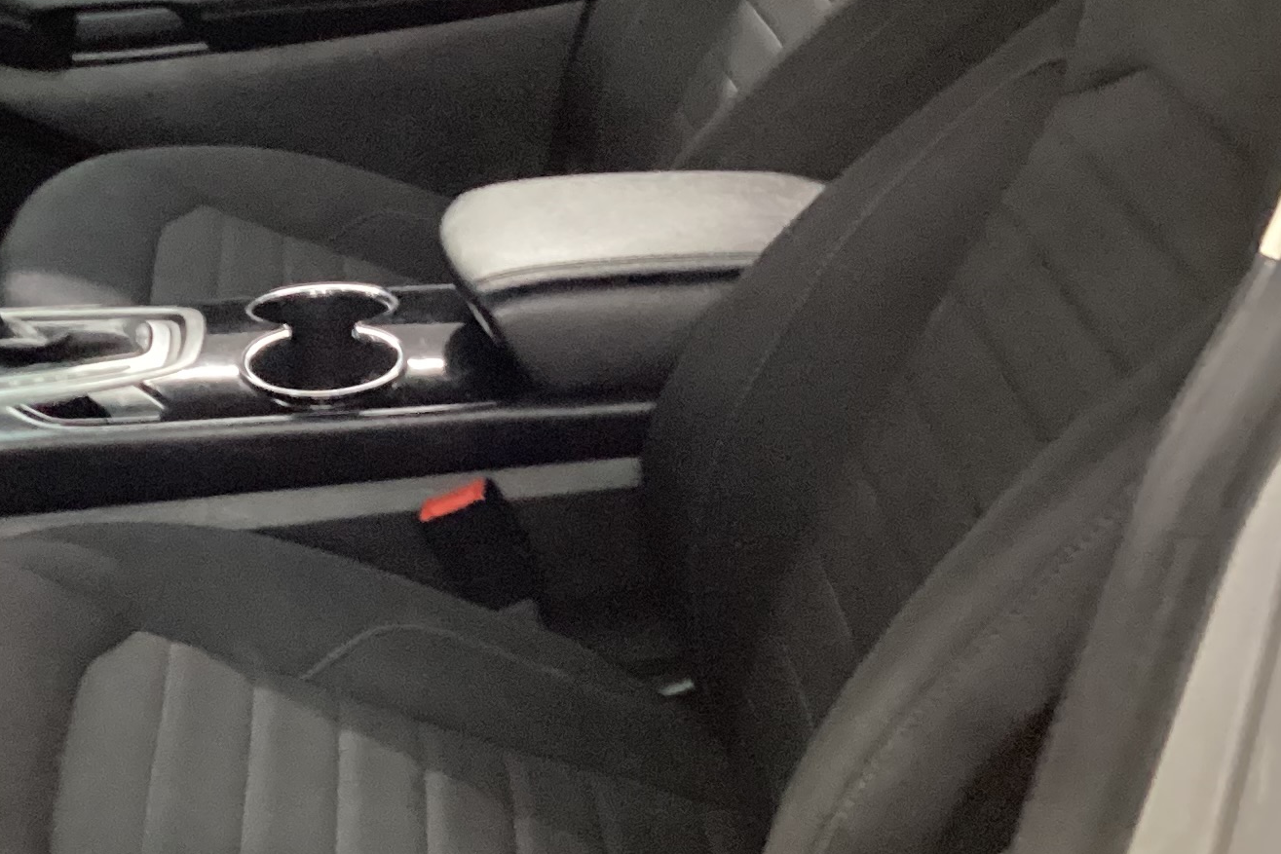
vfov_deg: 17.1
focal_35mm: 80
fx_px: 2847
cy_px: 344
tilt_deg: -23.4
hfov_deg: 24.8
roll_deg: -1.5
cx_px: 193
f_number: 2.4
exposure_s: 1/25
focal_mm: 3.3
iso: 640
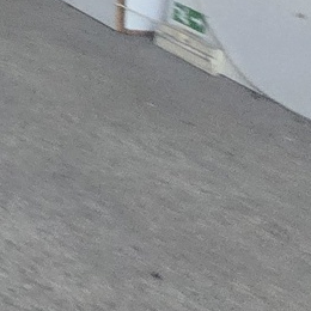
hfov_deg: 10.3
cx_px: -711
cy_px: -300
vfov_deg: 16.1
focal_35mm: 85
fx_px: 864
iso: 320
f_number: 2.2
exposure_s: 1/50
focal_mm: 2.2
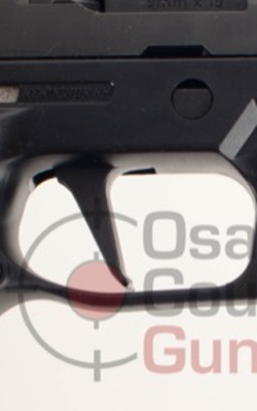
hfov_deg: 9.1
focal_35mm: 143
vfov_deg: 14.5
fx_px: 1606
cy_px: 291
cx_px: 181
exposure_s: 1/200
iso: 200
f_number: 9
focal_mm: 35
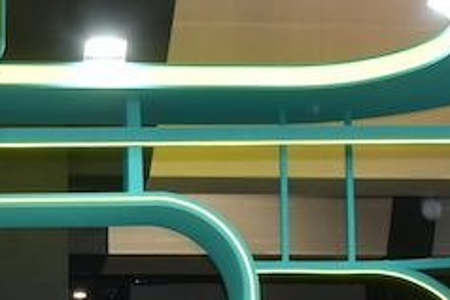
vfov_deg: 13.0
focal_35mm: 102
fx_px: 1276
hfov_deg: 19.8
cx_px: 81
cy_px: 385
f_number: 8
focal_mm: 18
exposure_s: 1/80
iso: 1000
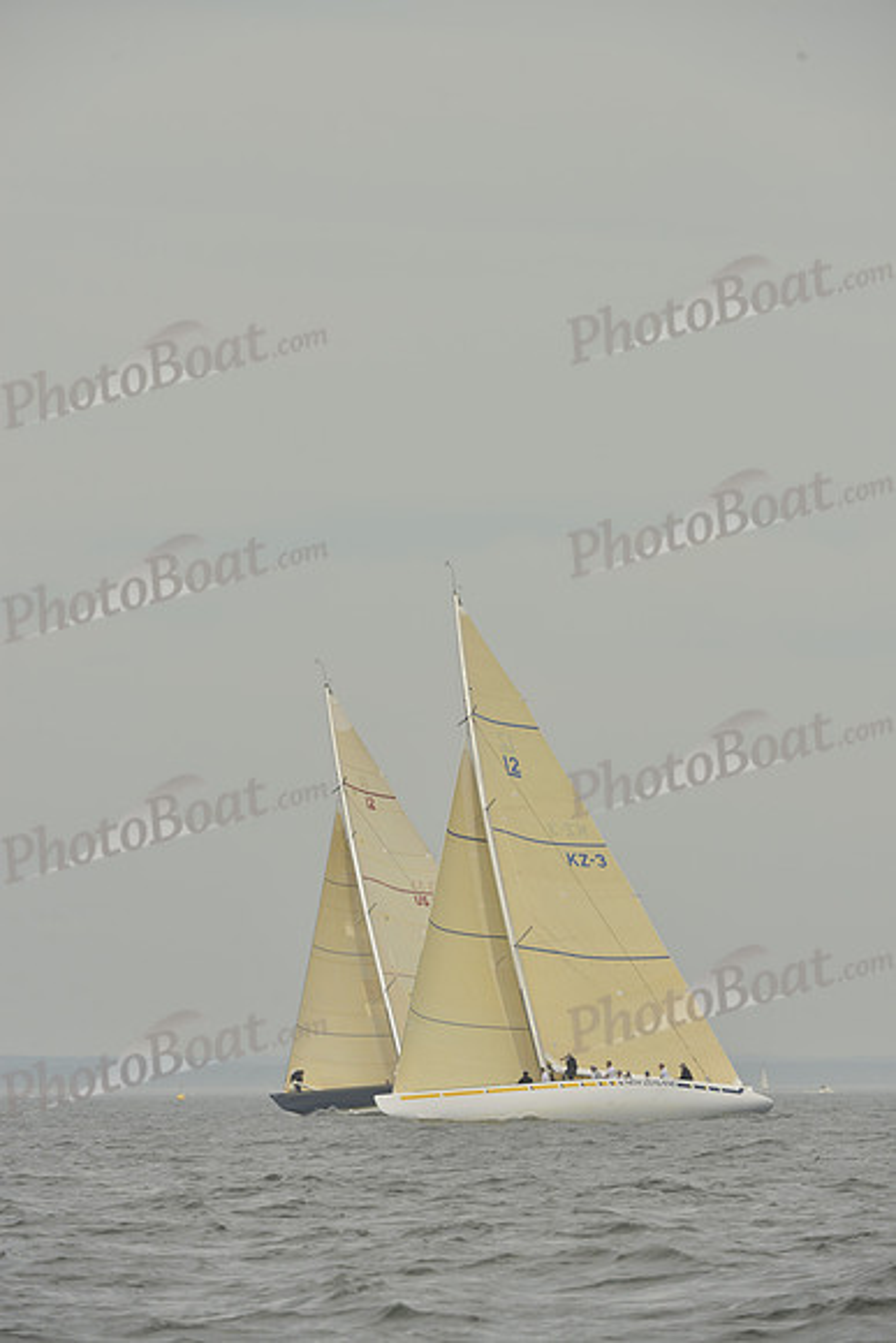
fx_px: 10073
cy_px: 672
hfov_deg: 5.1
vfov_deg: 7.6
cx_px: 448
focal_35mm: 270
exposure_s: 1/800
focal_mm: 270
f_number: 10
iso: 280
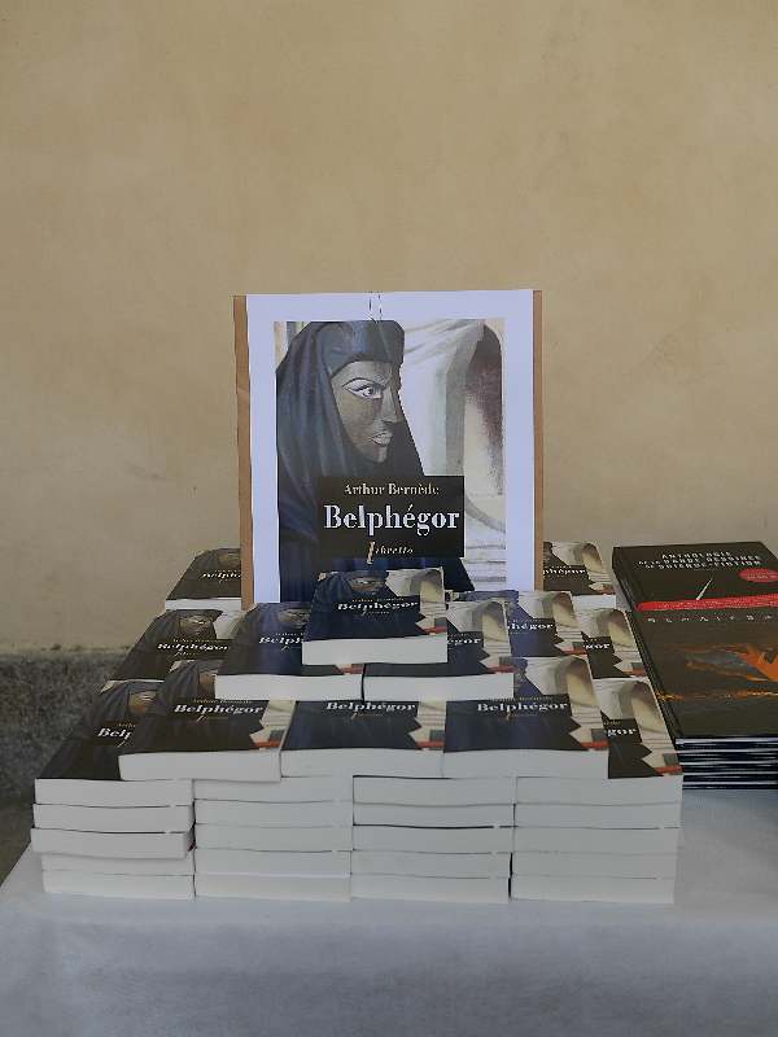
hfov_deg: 36.0
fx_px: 1199
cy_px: 518
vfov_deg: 46.8
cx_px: 389
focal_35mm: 40
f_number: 3.5
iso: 200
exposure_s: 1/400
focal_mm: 20
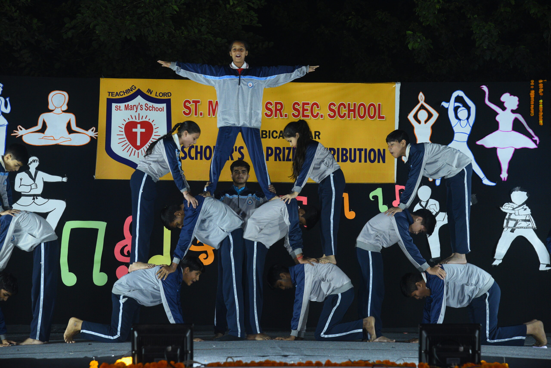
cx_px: 276
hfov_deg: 23.9
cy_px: 184
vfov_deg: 16.1
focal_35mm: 85
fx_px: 1301
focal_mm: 85
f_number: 4.5
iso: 2500
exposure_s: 1/125
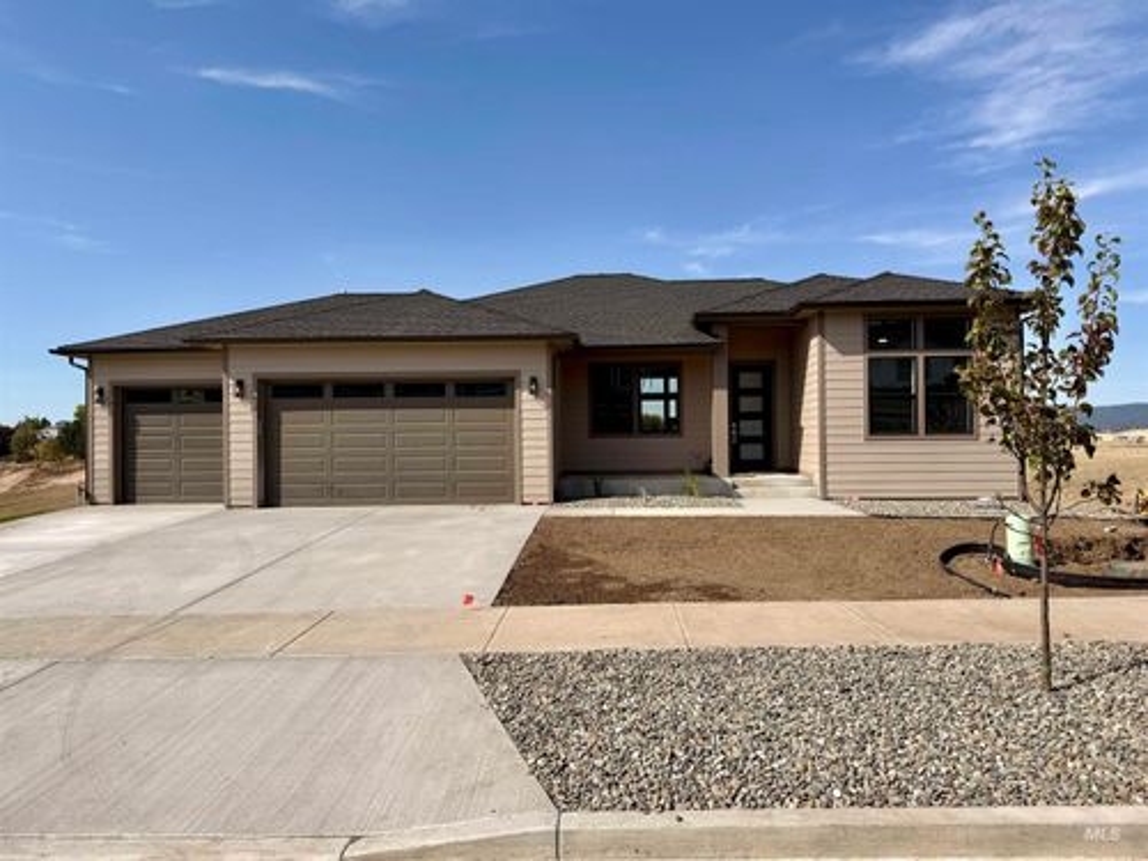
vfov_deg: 56.8
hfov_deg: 71.6
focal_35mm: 24
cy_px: 430
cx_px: 574
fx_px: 796
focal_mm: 6.76
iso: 80
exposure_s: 1/5714
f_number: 1.78
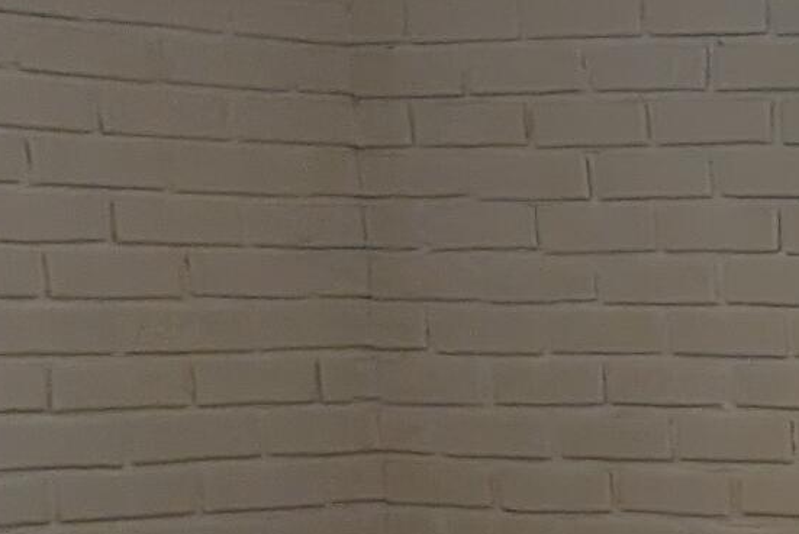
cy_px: 766
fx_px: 3020
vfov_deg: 9.8
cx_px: 2019
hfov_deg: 11.8
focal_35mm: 136
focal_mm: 6.9
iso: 19
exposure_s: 1/120
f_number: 1.68
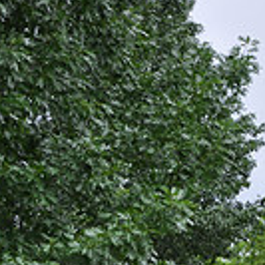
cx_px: 564
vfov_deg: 12.9
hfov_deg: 11.5
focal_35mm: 133
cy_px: 294
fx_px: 1152
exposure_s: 1/30
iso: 200
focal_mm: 24
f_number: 5.6
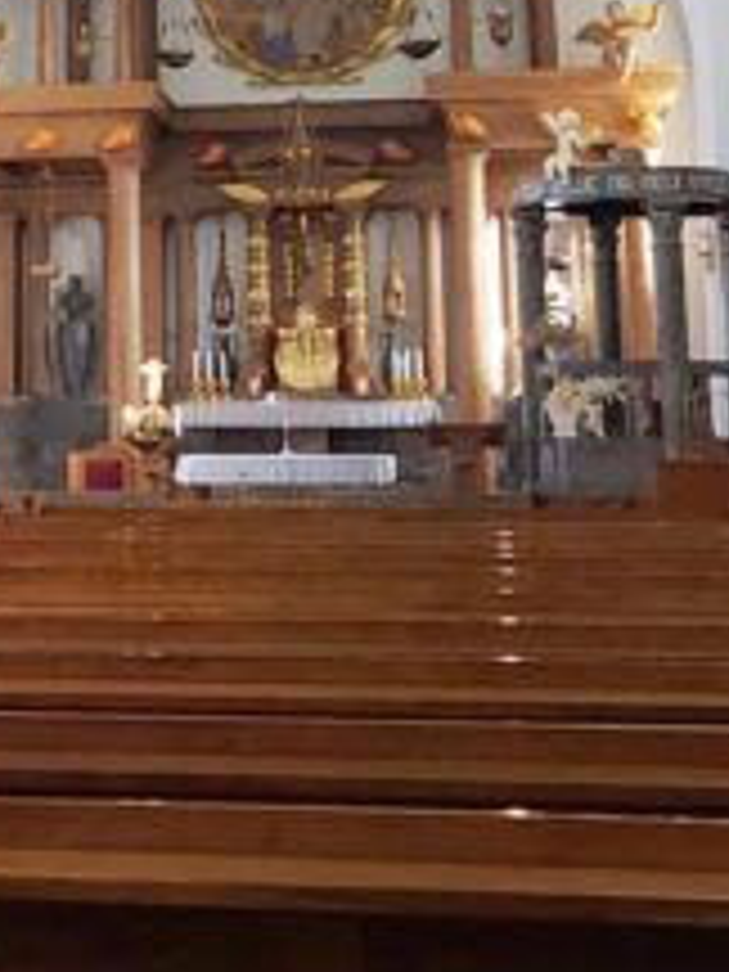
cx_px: 108
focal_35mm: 68
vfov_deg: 27.1
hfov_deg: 21.3
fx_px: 1909
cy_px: 16
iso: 200
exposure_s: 1/50
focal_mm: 5.23
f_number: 1.8
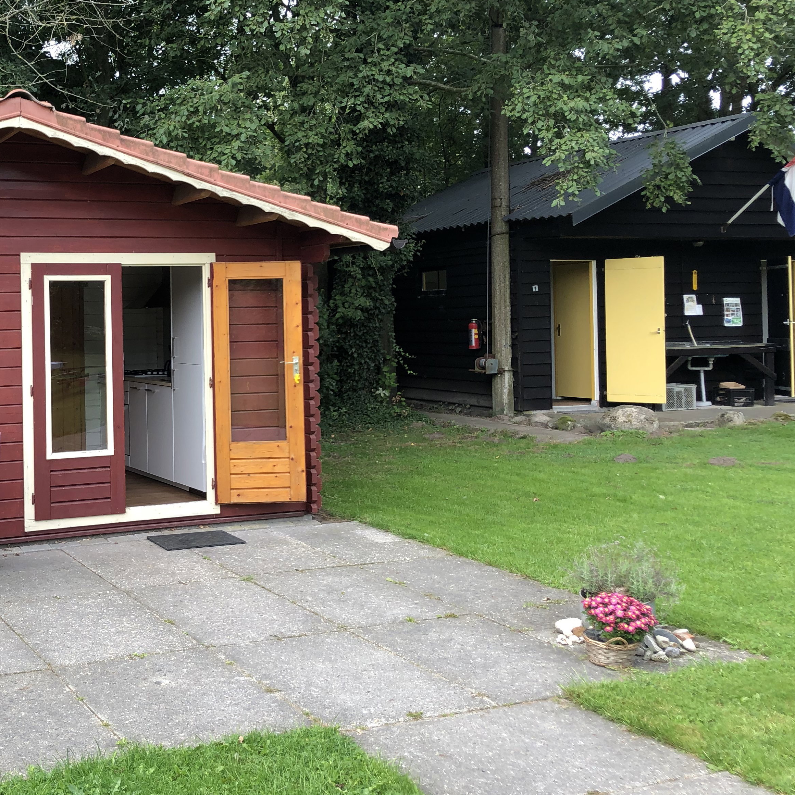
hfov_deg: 37.5
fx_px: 1117
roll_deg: +0.9
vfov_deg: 39.1
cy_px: 330
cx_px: 136
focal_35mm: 43
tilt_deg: -0.5
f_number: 1.8
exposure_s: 1/247
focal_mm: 3.99
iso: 20
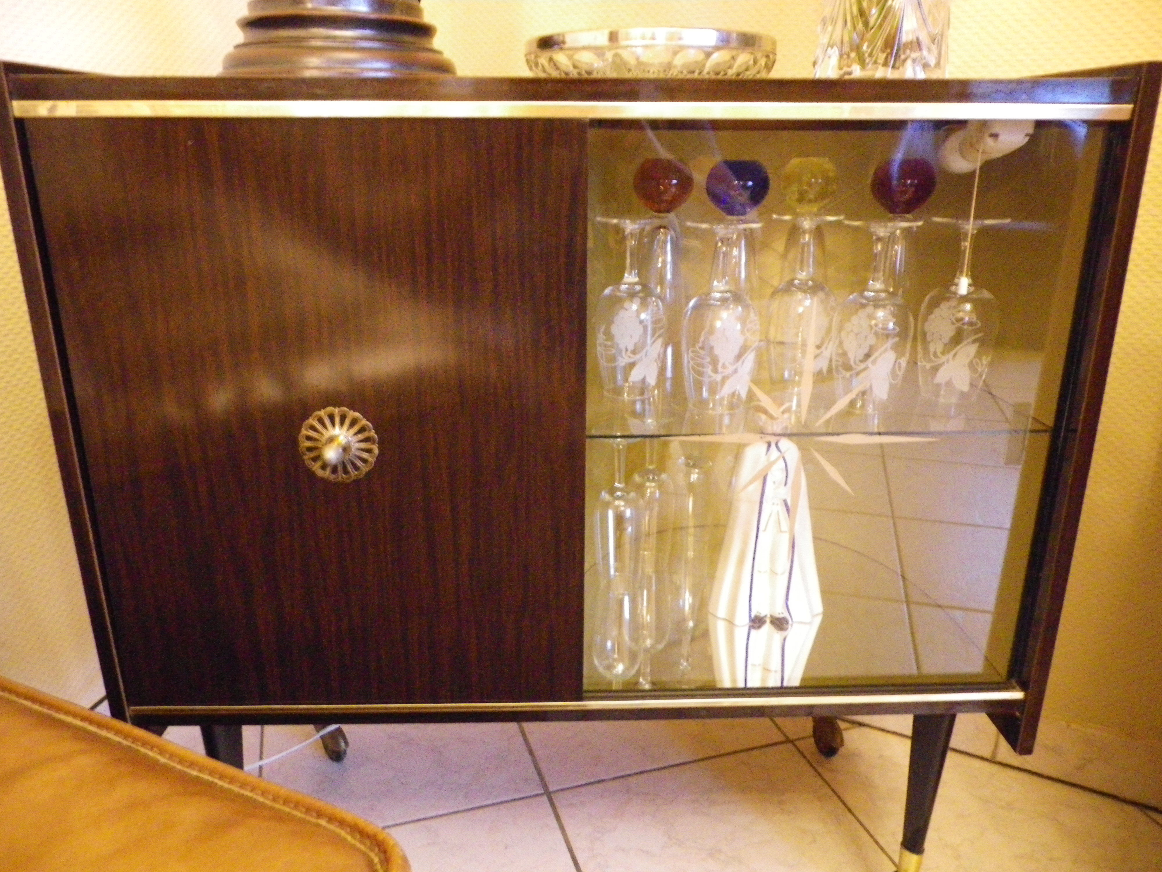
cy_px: 436
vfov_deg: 49.7
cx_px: 581
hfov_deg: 63.4
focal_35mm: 28
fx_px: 940
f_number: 2.6
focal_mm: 4.9
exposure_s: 1/8
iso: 800
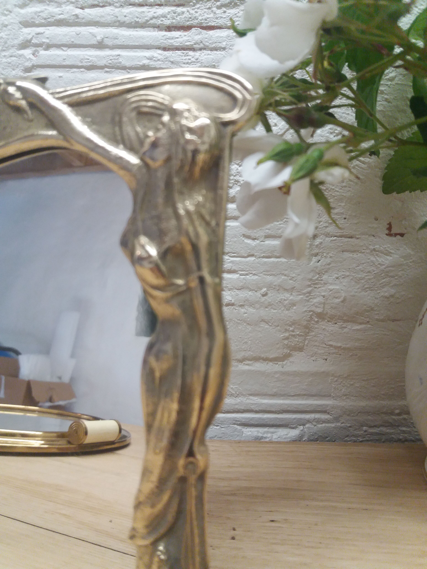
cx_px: 214
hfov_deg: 49.7
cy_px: 284
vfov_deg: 63.4
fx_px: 461
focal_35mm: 28
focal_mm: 3.7
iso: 200
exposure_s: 1/138
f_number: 1.9
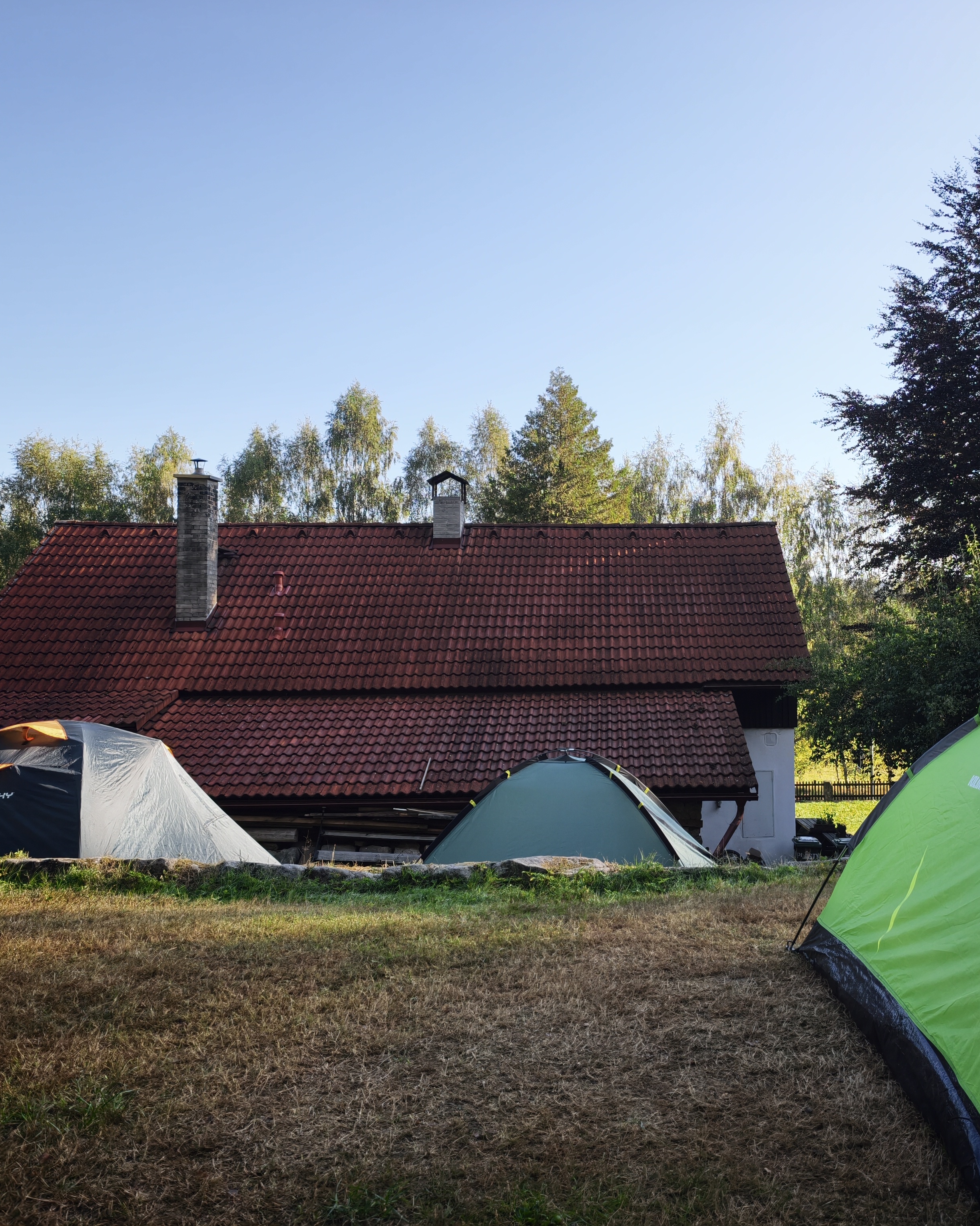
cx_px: 666
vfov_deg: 58.8
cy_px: 612
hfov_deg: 47.6
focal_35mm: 30
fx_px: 1088
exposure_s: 1/1083
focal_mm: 6.62
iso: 50
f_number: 1.67
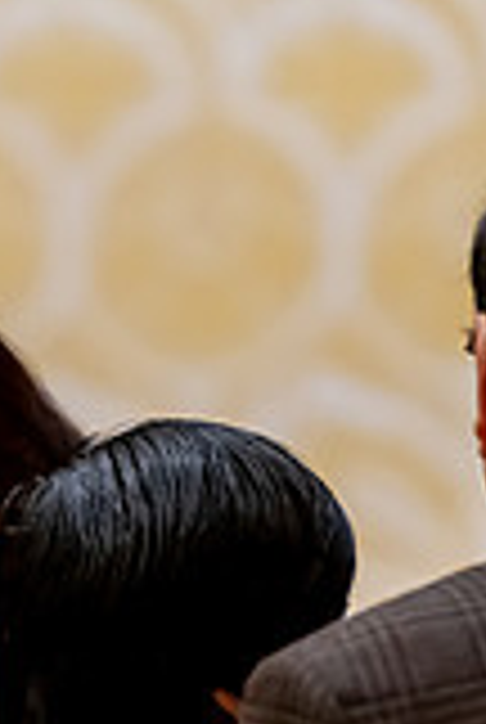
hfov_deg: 1.9
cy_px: 839
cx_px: 32
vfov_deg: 2.9
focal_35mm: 719
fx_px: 14496
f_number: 2.8
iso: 6400
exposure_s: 1/100
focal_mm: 200
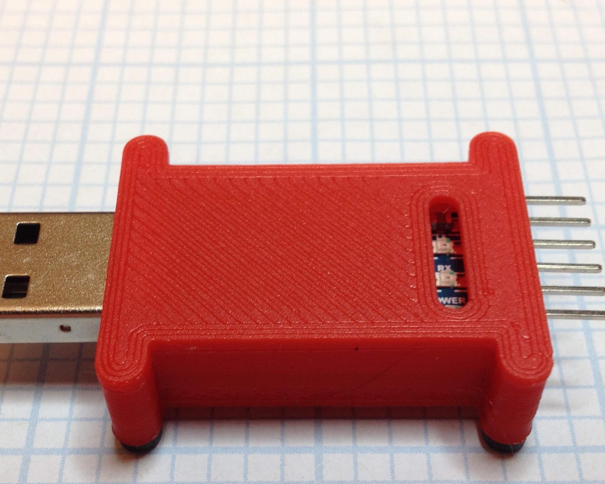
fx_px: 1021
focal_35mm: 57
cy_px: 306
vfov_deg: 26.6
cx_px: 292
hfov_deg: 33.0
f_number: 2.4
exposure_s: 1/20
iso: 50
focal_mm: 4.28
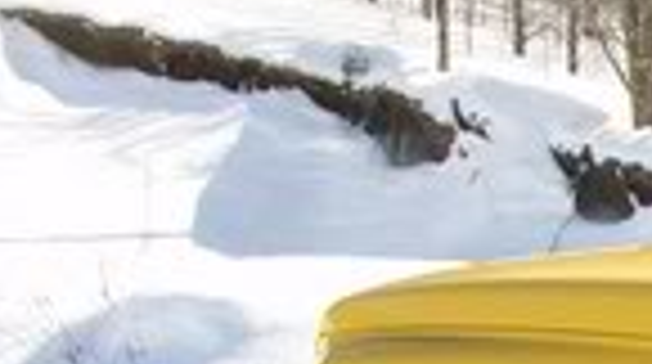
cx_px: 1322
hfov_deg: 12.3
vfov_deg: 7.7
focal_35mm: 154
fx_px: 2658
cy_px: 548
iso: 64
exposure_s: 1/250
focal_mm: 5.7
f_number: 5.5
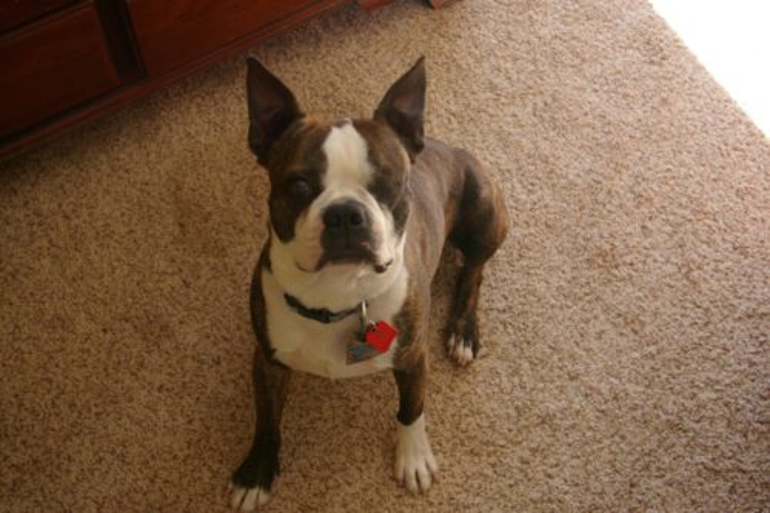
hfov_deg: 40.0
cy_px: 256
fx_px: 1058
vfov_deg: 27.2
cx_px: 385
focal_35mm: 50
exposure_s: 1/90
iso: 400
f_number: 4
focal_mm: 33
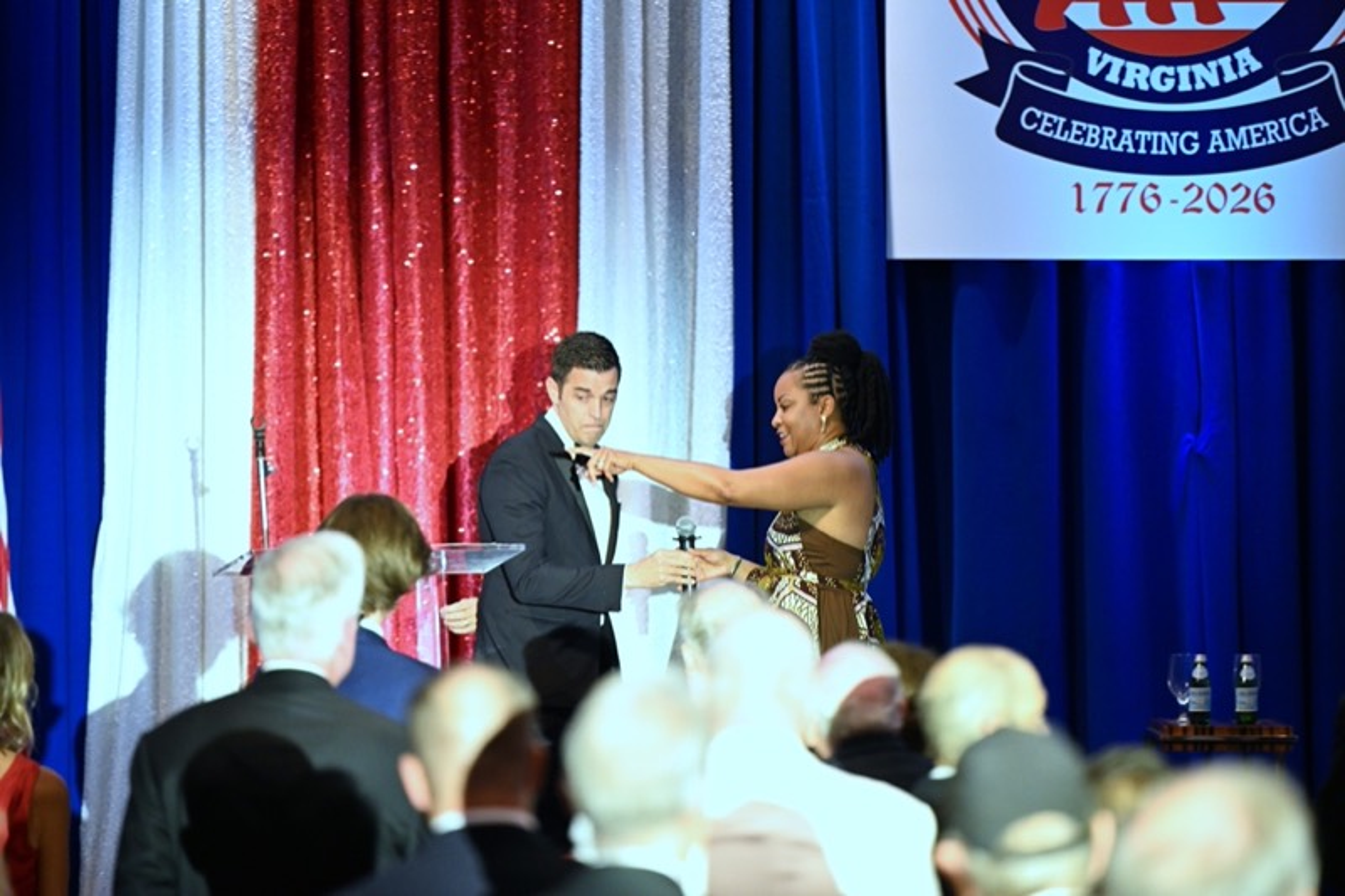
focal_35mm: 200
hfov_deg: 10.3
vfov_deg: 6.9
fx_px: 7470
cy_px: 448
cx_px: 672
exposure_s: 1/100
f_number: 2.8
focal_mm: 200
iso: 3600
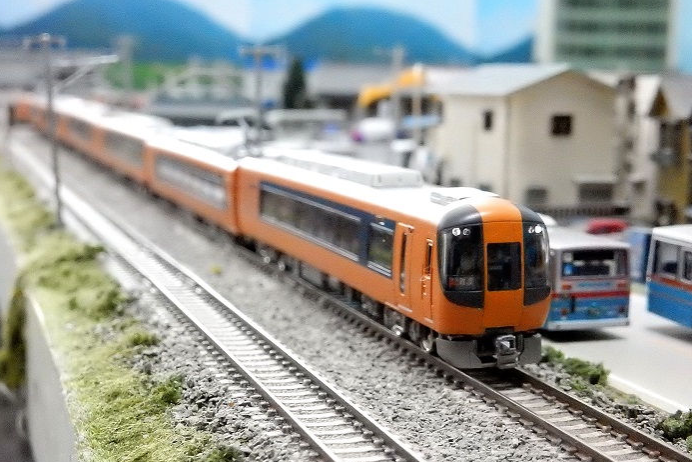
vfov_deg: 21.6
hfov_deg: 31.9
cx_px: 346
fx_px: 1211
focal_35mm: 63
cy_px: 258
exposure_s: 1/80
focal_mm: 10.7
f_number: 4.5
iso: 3200
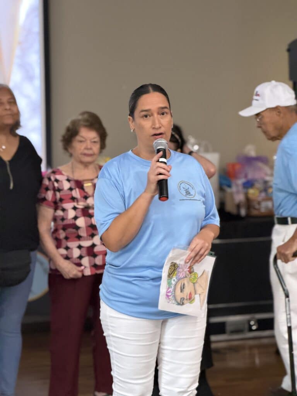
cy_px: 198
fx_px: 1144
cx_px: 148
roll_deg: +0.7
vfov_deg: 19.6
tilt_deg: -3.4
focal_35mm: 100
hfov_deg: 14.8
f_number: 2.8
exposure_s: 1/40
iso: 640
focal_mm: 16.89
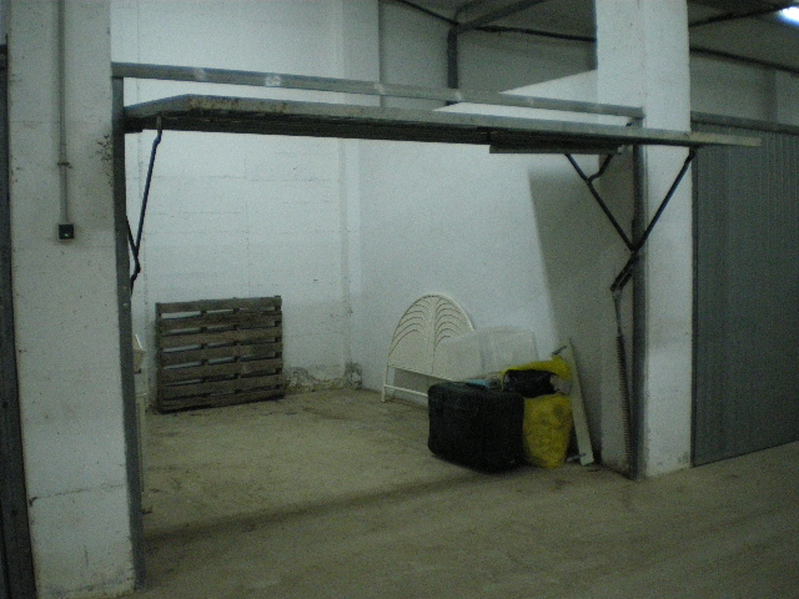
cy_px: 300
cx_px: 400
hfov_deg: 51.4
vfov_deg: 39.7
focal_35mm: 36
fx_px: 831
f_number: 3.1
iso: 800
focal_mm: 6.3
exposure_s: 1/50
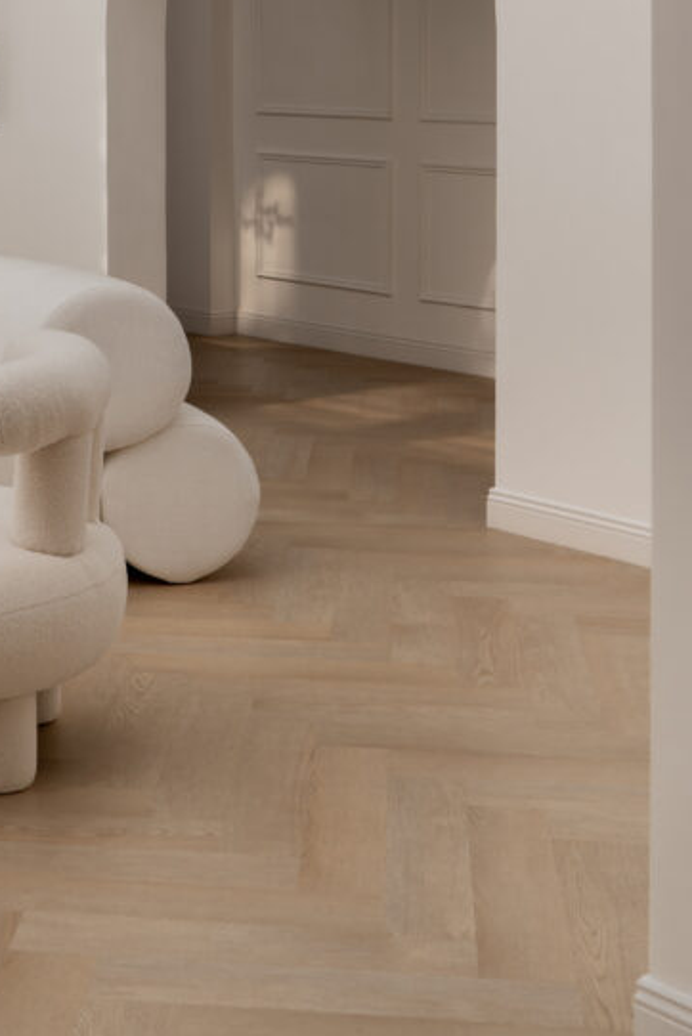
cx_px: 76
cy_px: 153
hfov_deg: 19.7
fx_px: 1958
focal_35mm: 68
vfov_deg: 28.7
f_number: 8
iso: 200
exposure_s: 1/50
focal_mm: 36
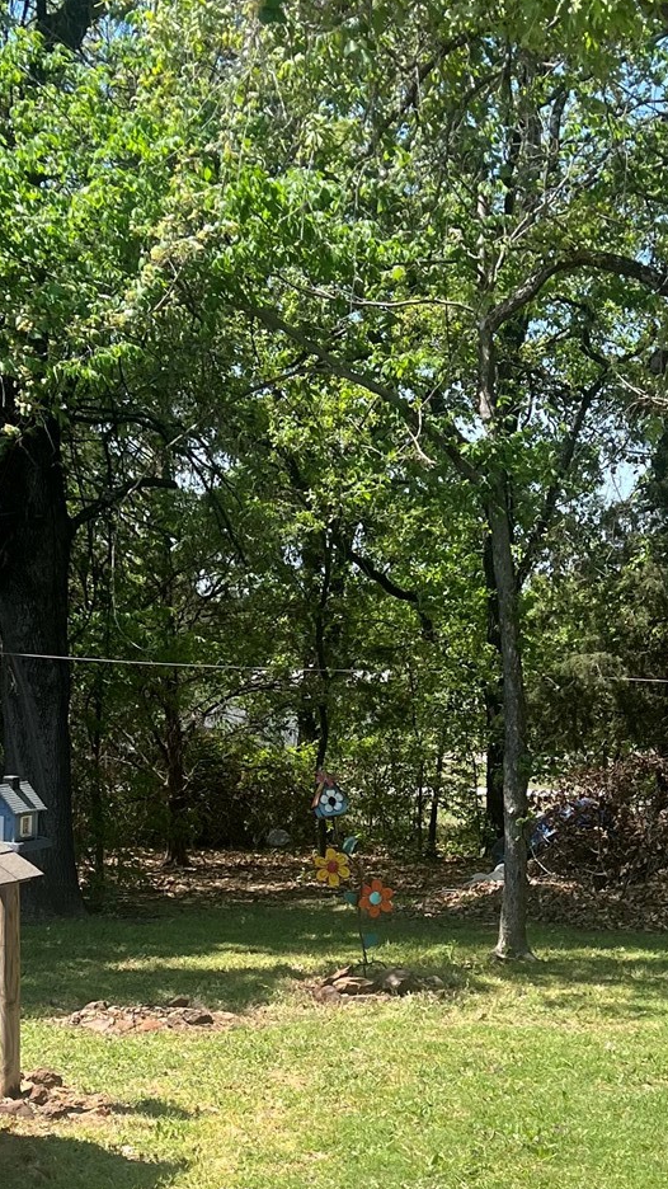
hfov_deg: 19.4
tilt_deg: -5.3
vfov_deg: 33.5
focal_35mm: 62
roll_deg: +0.5
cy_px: 798
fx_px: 1954
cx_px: 320
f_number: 1.5
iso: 50
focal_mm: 5.7
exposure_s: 1/1724
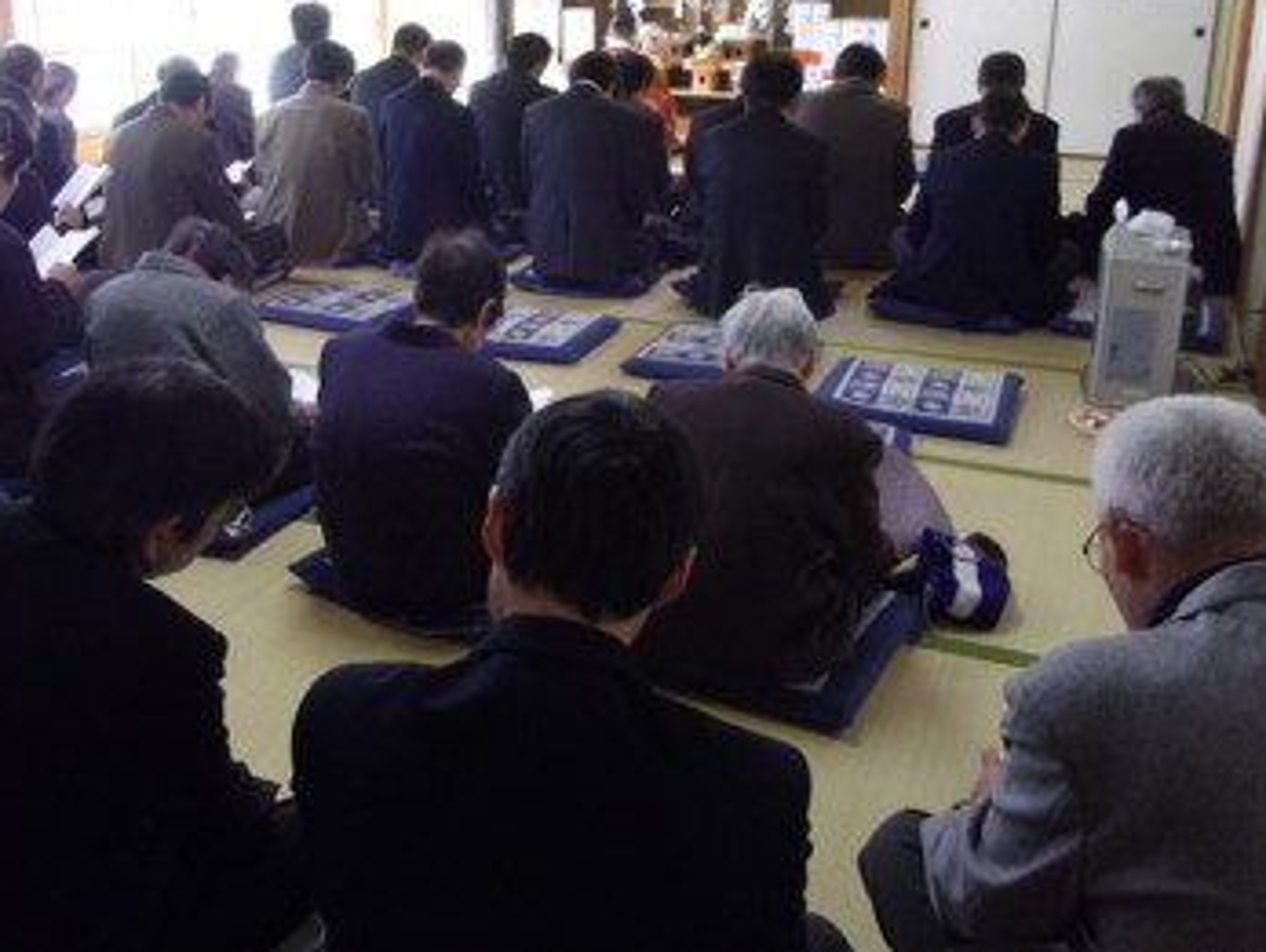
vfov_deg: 40.4
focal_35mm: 35
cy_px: 339
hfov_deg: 52.4
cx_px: 551
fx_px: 1281
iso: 355
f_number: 3.2
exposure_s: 1/50
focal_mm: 4.9
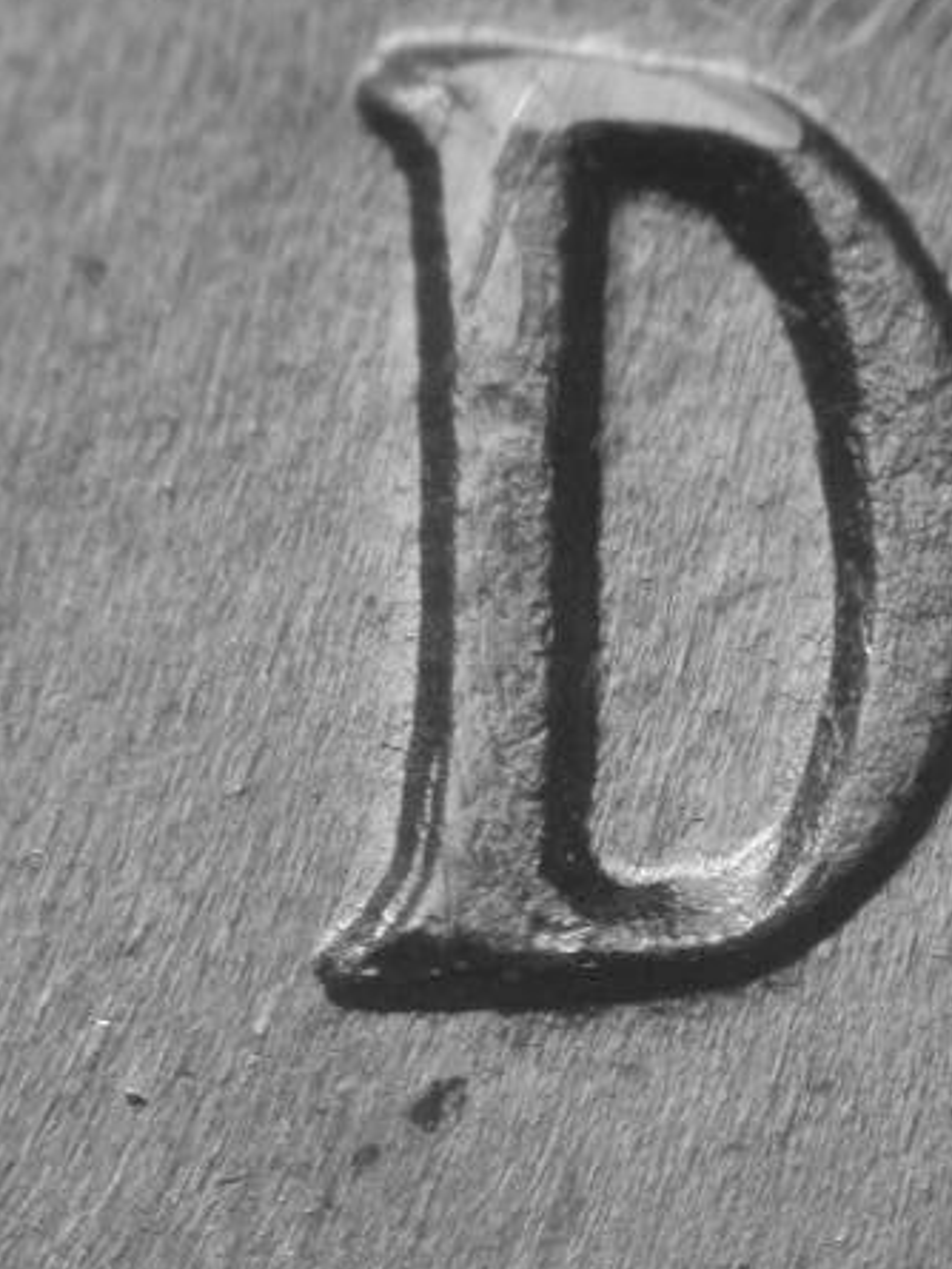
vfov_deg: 10.2
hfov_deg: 7.7
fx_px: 7110
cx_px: 499
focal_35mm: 194
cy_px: 642
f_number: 4.7
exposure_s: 1/15.5
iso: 100
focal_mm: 27.9
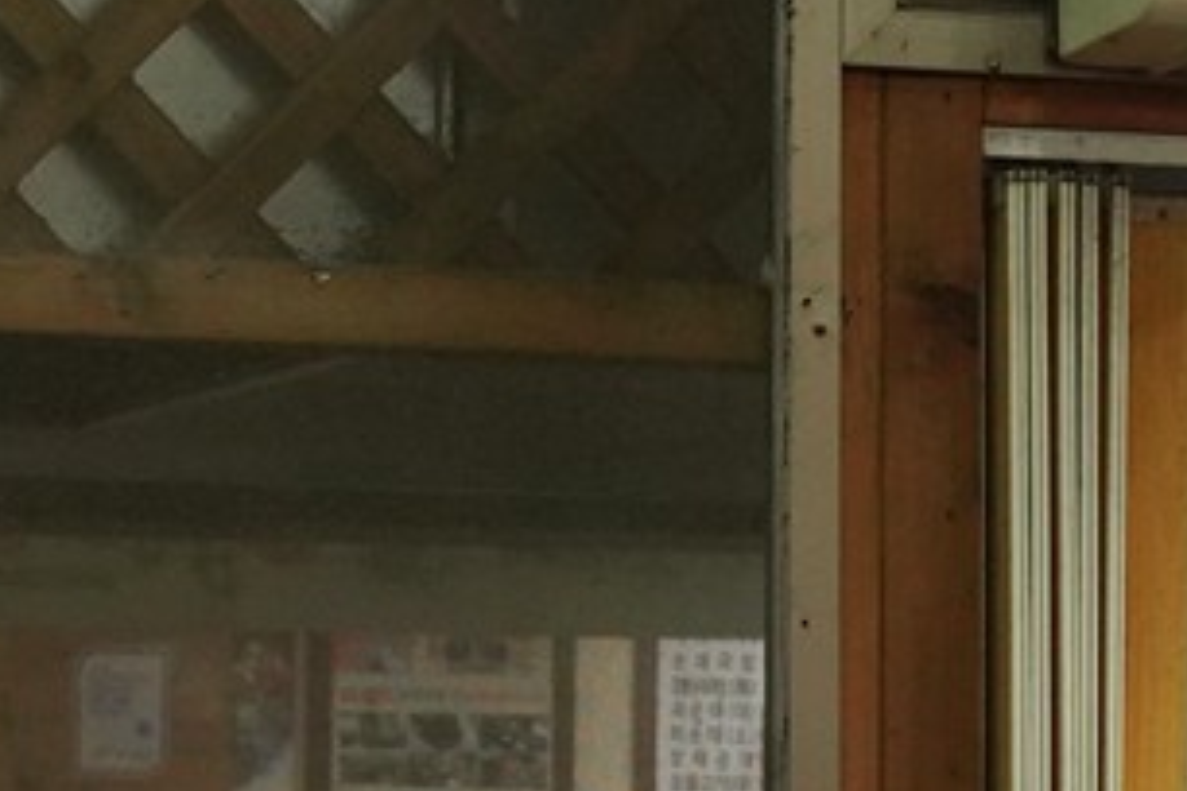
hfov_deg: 9.0
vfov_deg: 6.0
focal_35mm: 229
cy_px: 260
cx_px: 1043
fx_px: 7550
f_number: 8
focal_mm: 35
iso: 1600
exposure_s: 1/100
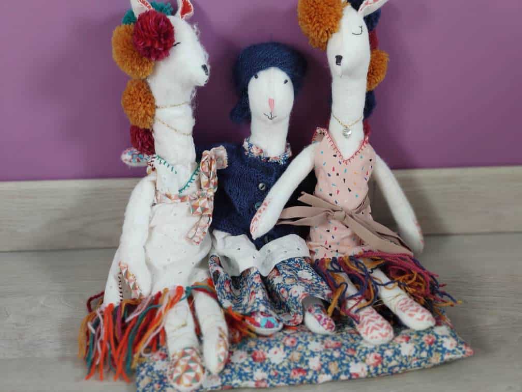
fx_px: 618
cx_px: 261
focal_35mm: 41
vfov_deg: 35.1
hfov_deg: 45.8
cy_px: 196
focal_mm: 8.16
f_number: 2
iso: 381
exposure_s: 1/50
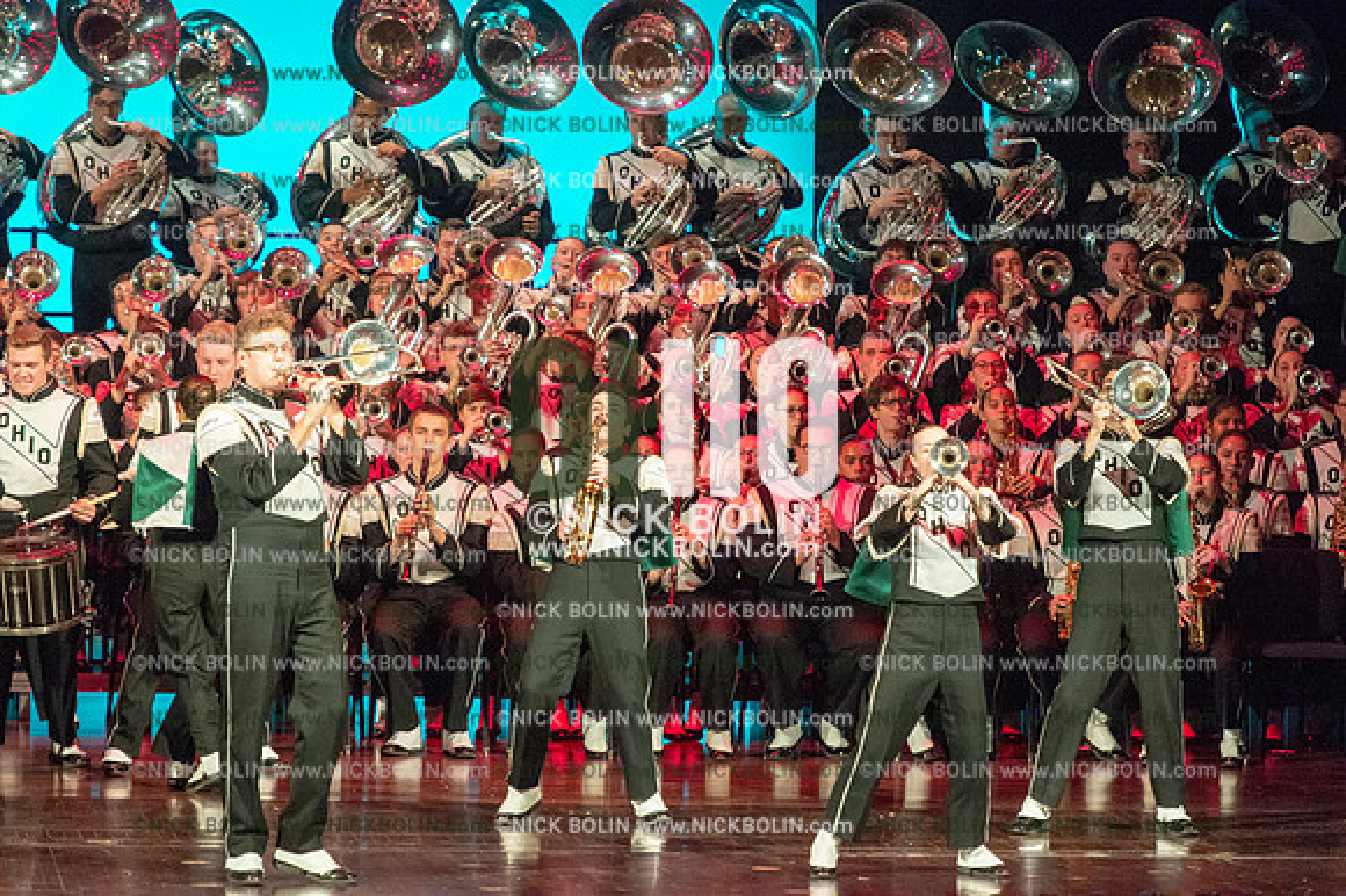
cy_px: 448
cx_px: 673
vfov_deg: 6.2
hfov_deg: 9.4
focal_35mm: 220
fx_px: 8221
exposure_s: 1/320
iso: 8000
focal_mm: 220
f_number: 5.6
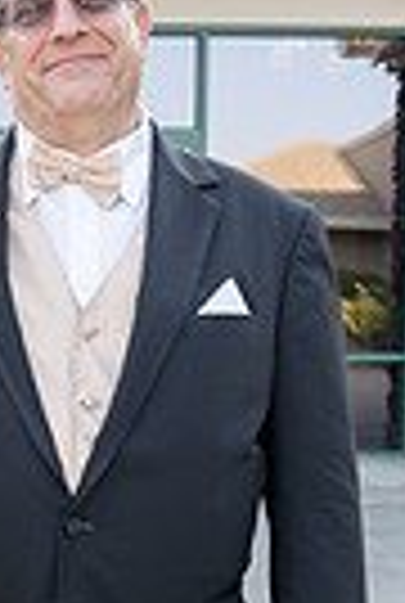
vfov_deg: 29.6
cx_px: 14
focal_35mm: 67
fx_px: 1125
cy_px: 450
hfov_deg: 19.9
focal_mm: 20
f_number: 5.6
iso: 320
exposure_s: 1/250
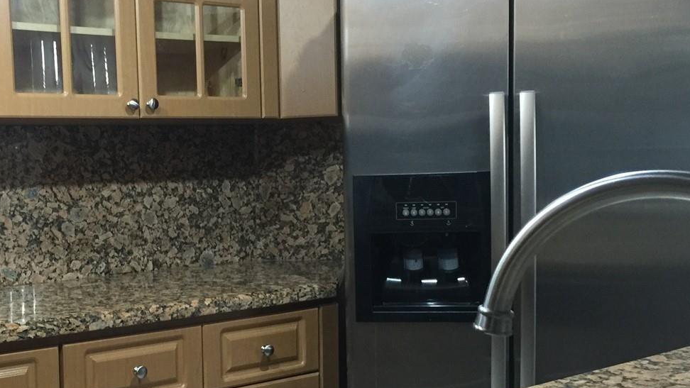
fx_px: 951
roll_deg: +1.7
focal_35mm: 52
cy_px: 265
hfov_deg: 39.0
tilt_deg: -5.6
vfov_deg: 22.9
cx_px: 193
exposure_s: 1/10
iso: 100
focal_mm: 4.15
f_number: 2.2
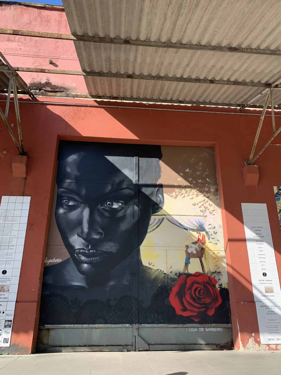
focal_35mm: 26
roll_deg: -0.8
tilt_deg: +22.0
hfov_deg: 53.1
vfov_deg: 67.3
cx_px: 140
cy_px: 188
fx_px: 281
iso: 25
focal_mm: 4.25
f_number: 1.8
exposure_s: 1/597
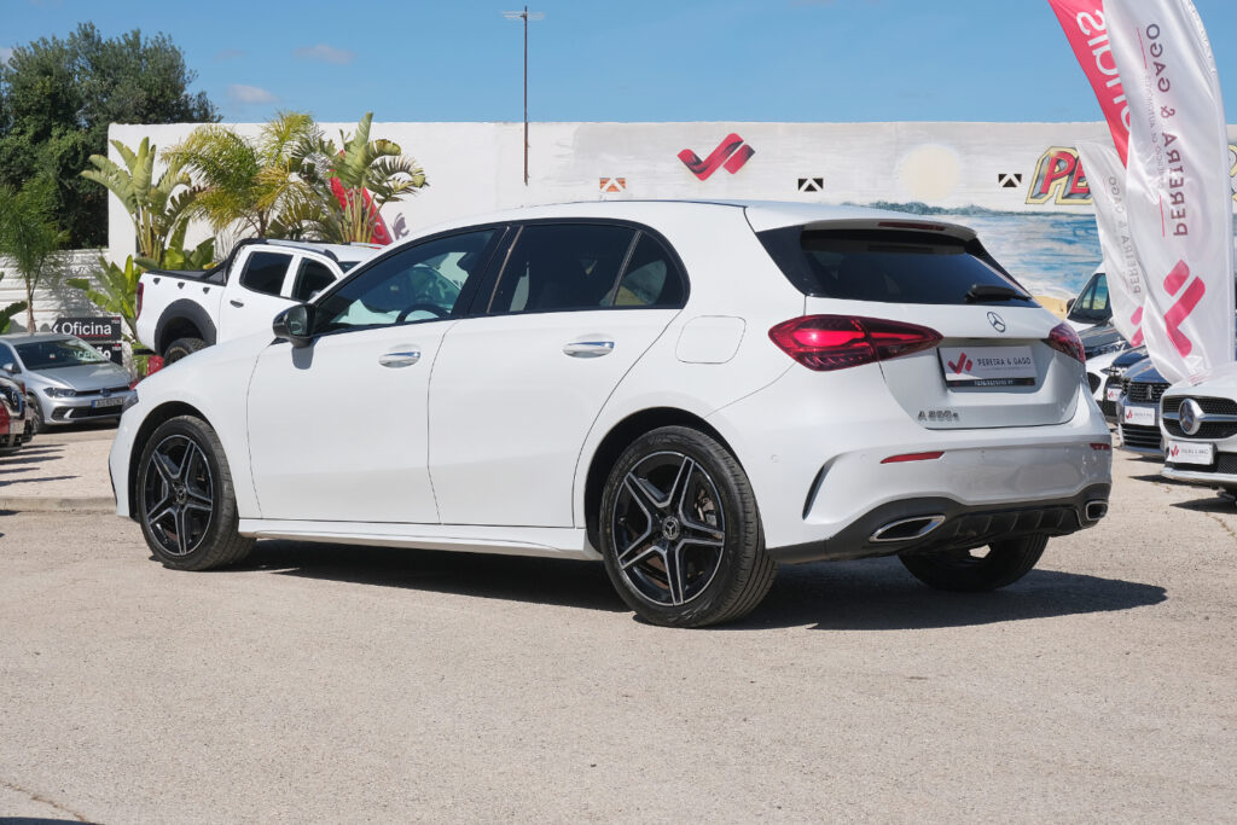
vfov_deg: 23.0
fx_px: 2027
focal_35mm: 59
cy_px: 412
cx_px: 618
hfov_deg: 33.9
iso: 160
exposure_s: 1/500
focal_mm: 39.6
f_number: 9
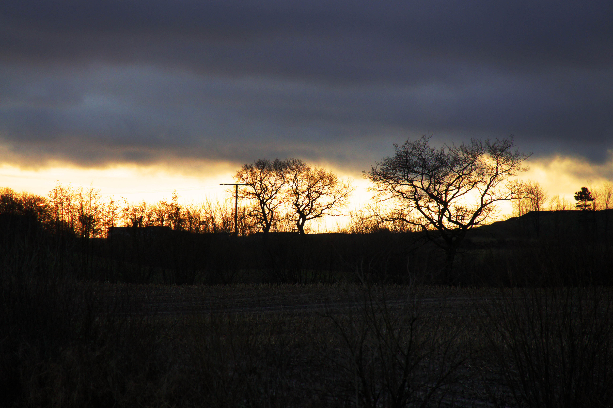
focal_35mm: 300
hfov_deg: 6.9
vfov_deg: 4.6
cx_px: 306
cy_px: 204
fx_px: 5105
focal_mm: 200
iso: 640
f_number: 6.3
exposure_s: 1/320
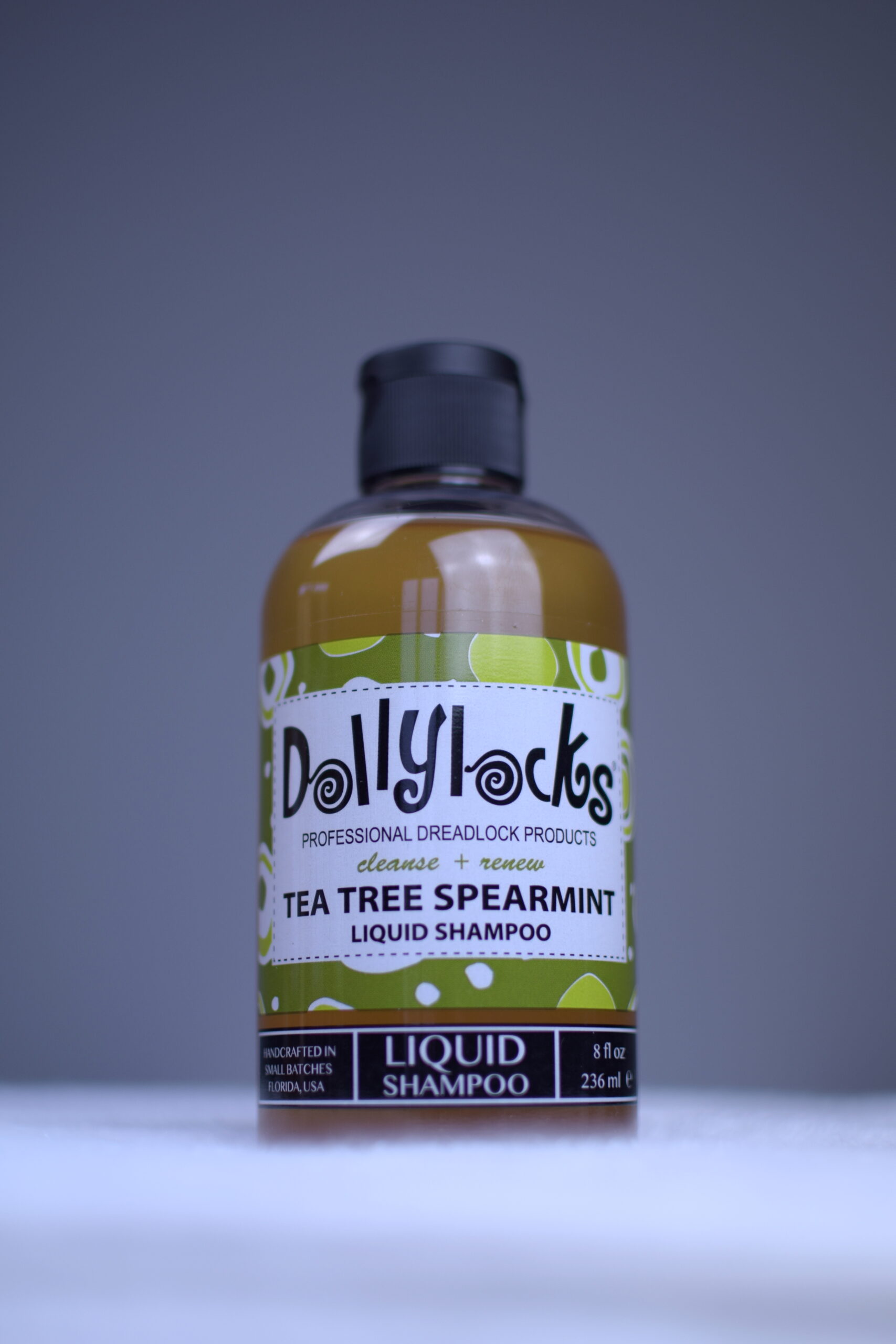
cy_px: 672
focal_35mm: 52
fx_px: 1960
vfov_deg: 37.8
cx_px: 448
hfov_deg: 25.8
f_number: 1.8
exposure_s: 1/400
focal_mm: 35
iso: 100
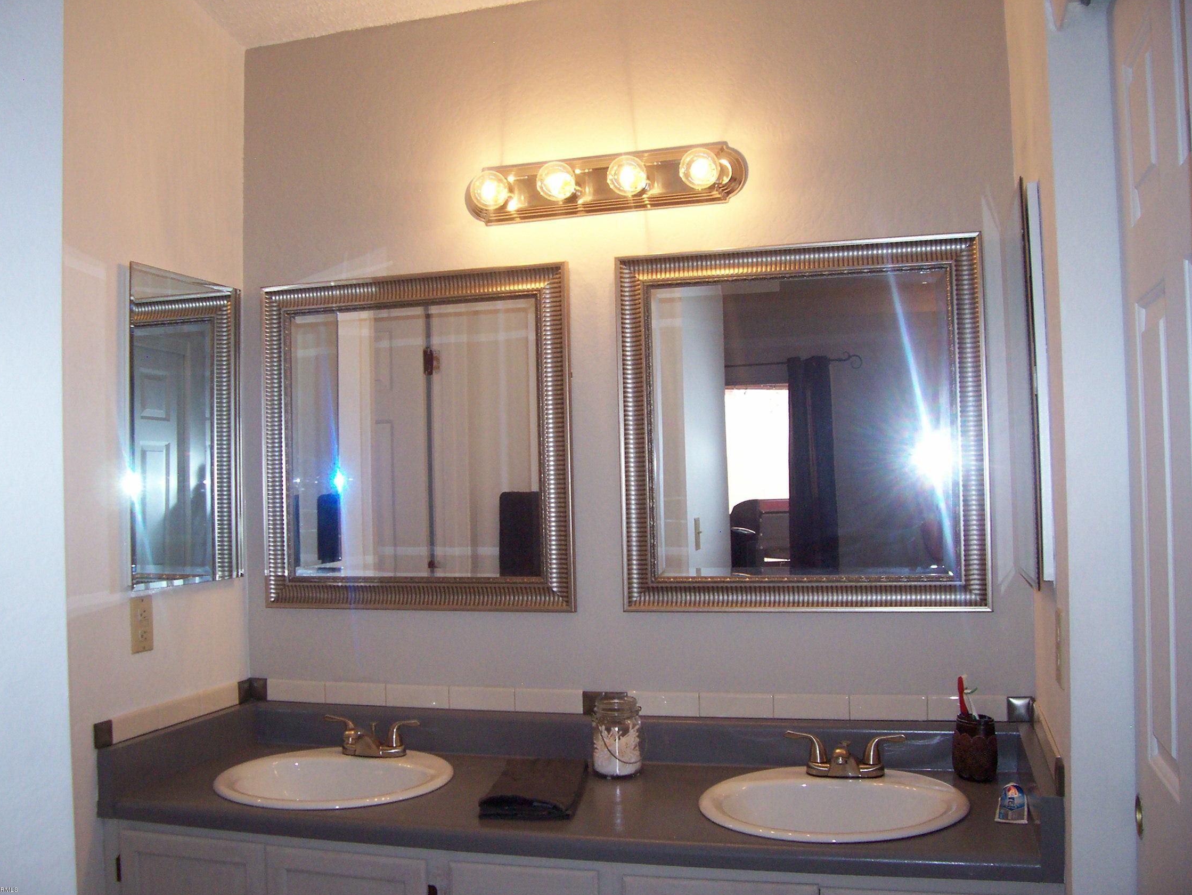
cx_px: 582
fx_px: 1205
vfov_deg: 40.7
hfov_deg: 52.6
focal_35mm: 35
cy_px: 458
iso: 140
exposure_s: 1/112
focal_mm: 5.6
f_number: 2.7
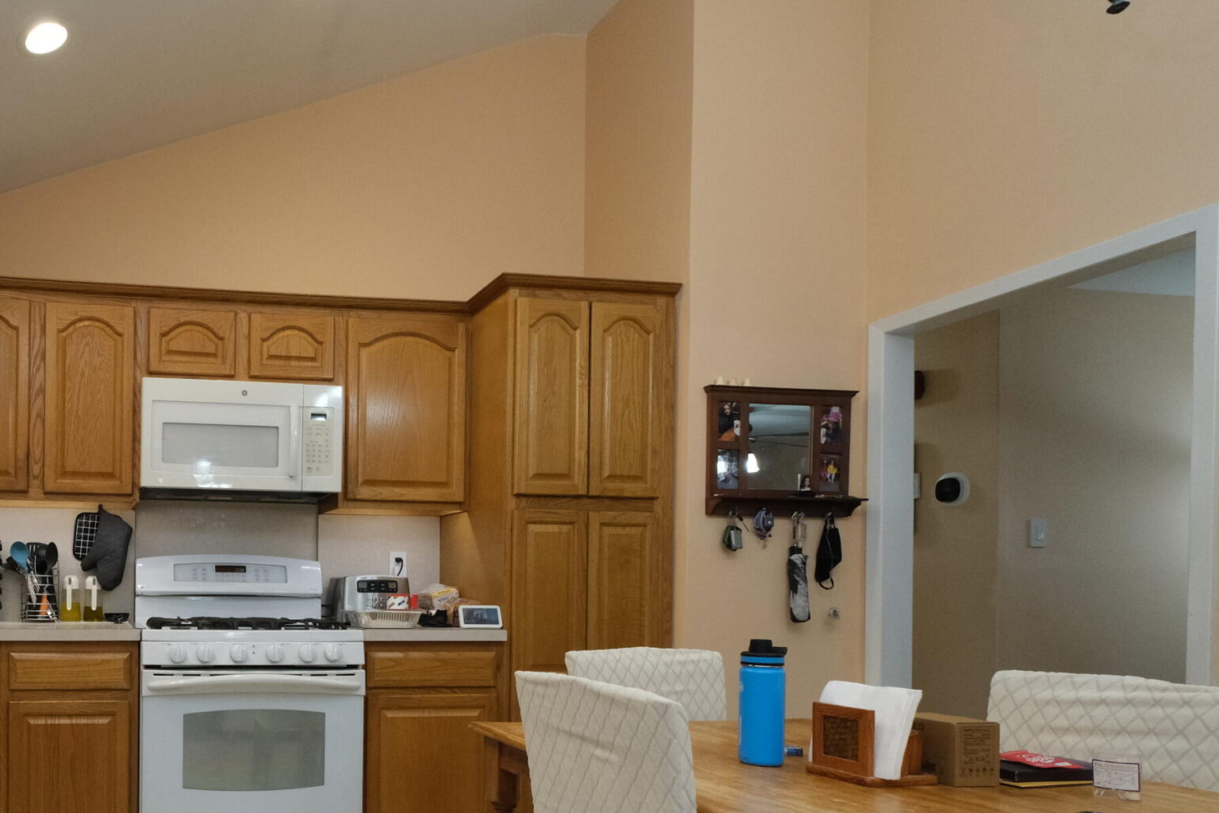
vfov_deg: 49.6
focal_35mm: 25
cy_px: 590
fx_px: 846
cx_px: 215
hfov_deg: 64.1
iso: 2000
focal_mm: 10
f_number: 8
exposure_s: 1/60
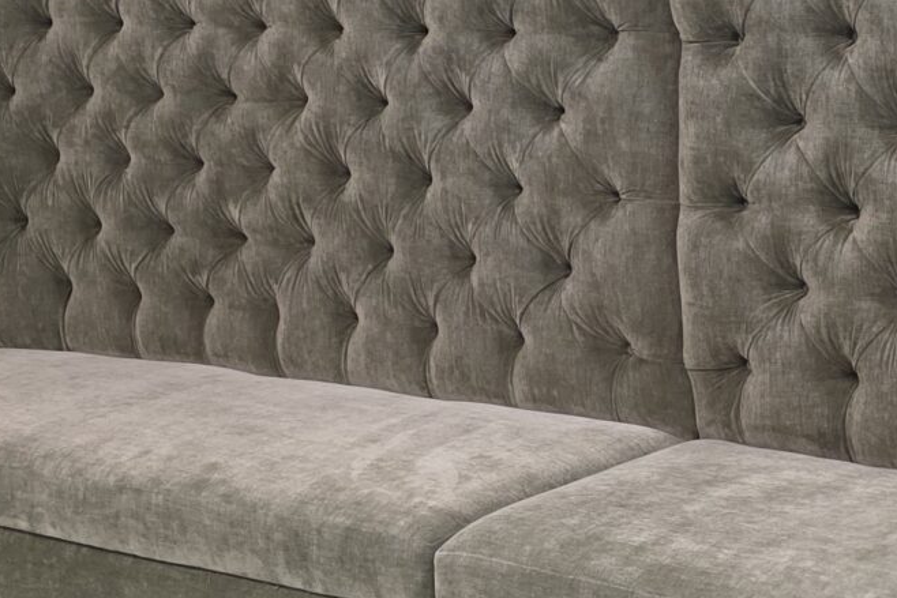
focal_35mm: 93
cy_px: 360
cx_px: 857
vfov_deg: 14.7
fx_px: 2318
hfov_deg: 21.3
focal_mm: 6.3
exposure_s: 1/120
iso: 640
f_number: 1.7
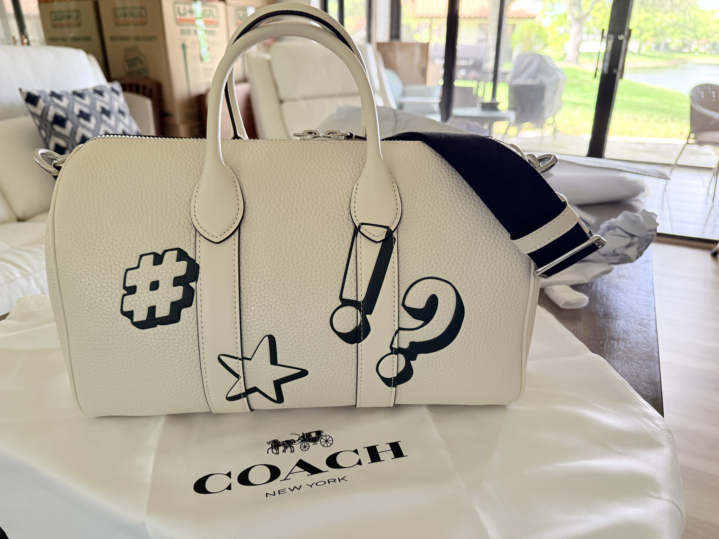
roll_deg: -0.2
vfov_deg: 56.8
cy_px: 270
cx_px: 360
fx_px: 498
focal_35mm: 24
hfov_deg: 71.6
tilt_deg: -23.1
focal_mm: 6.76
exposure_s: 1/60
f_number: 1.78
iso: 320
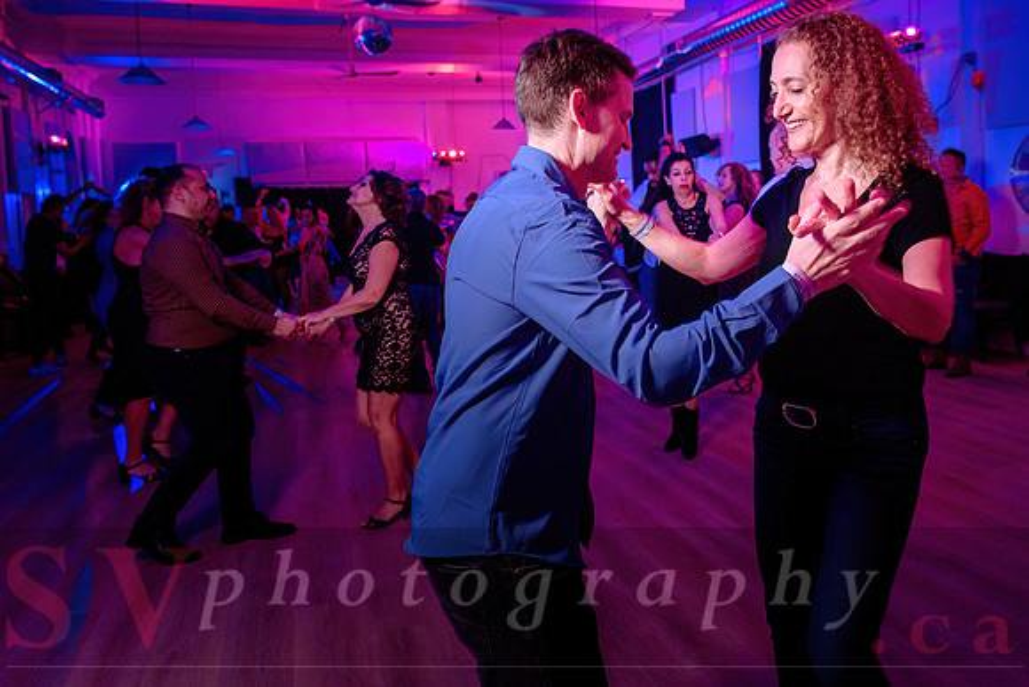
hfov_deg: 63.0
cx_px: 608
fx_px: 832
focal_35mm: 29
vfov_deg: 44.6
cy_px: 275
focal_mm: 24
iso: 800
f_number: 3.5
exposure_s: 1/60
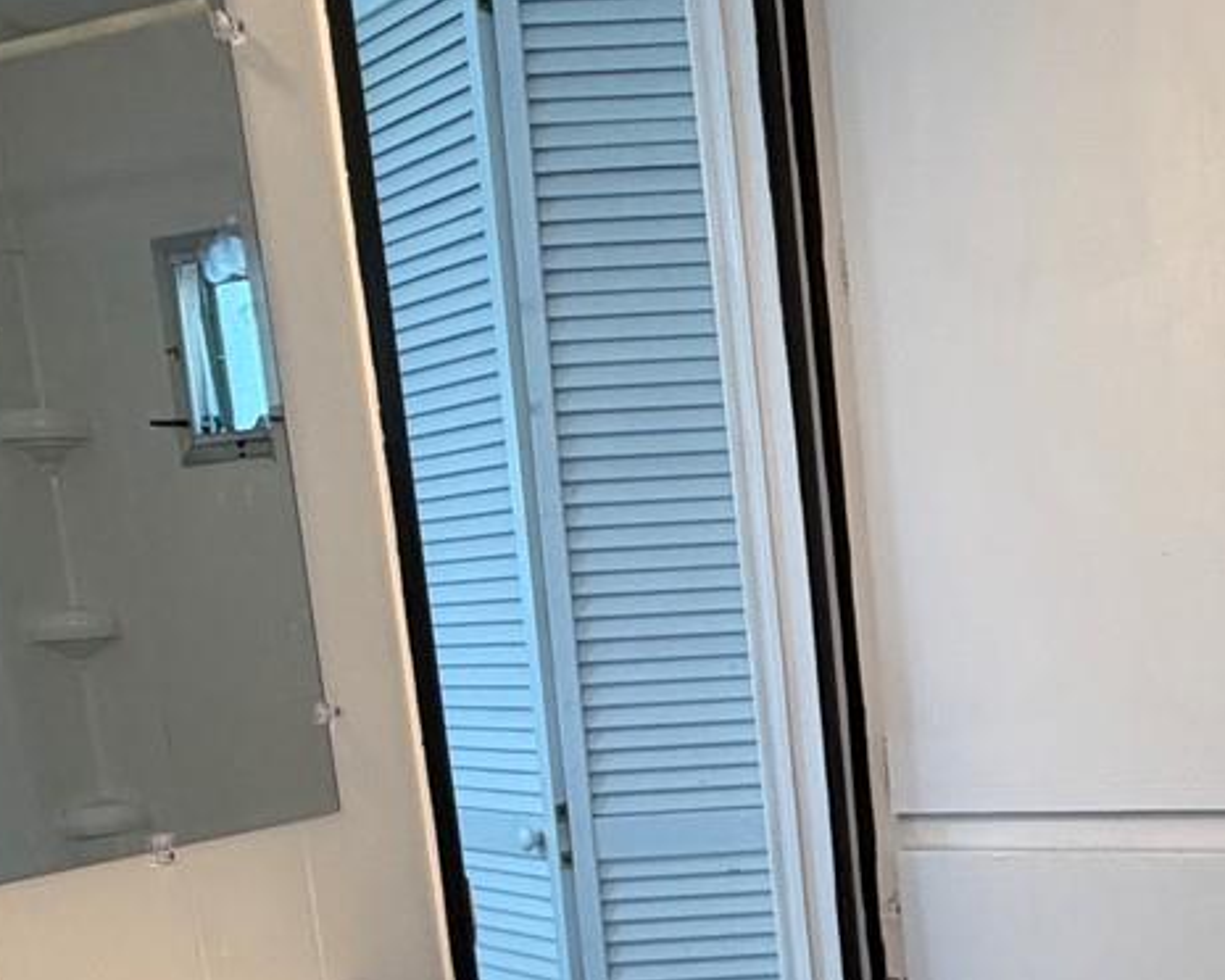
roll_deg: +4.4
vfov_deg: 30.6
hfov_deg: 37.4
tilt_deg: -9.4
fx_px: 1704
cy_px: 893
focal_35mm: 47
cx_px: 1056
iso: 200
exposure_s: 1/120
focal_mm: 2.22
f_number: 2.2
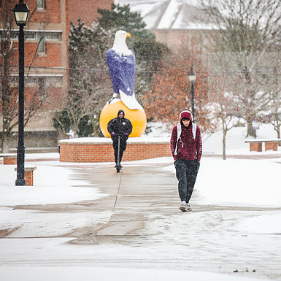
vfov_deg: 7.4
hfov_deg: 7.4
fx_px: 2177
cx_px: 186
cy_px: 140
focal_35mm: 237
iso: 250
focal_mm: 185
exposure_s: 1/160
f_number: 4
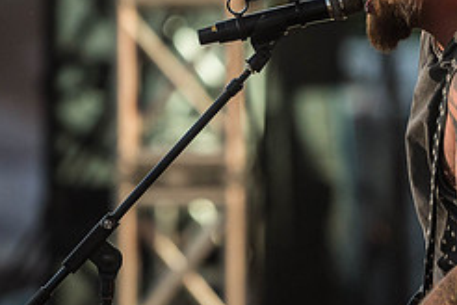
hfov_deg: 4.1
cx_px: 248
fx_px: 6461
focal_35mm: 509
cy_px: 83
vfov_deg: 2.7
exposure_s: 1/800
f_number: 2.8
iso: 2000
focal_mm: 200
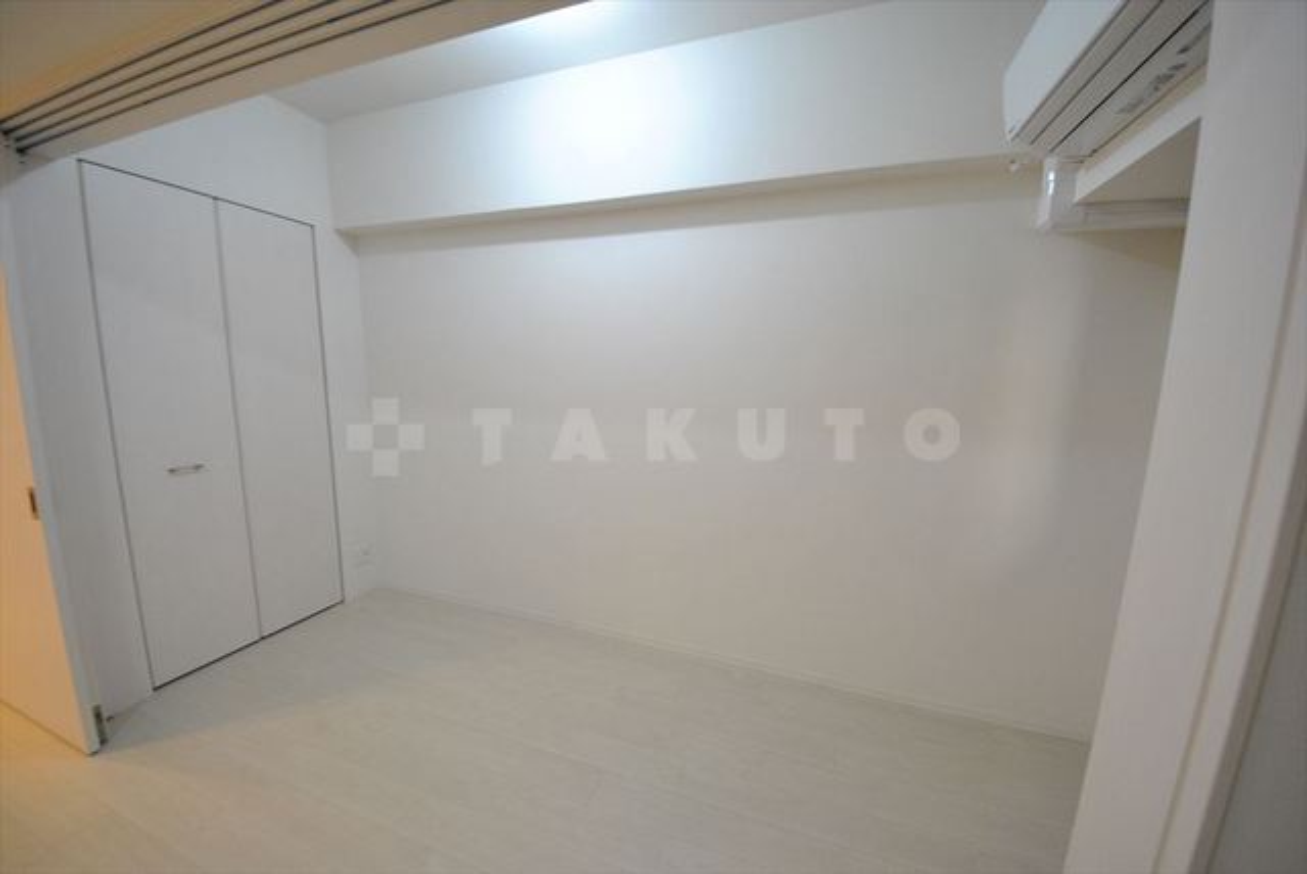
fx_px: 436
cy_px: 437
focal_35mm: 12
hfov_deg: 112.6
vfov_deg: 90.1
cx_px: 654
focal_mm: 8
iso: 800
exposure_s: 1/30
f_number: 4.5
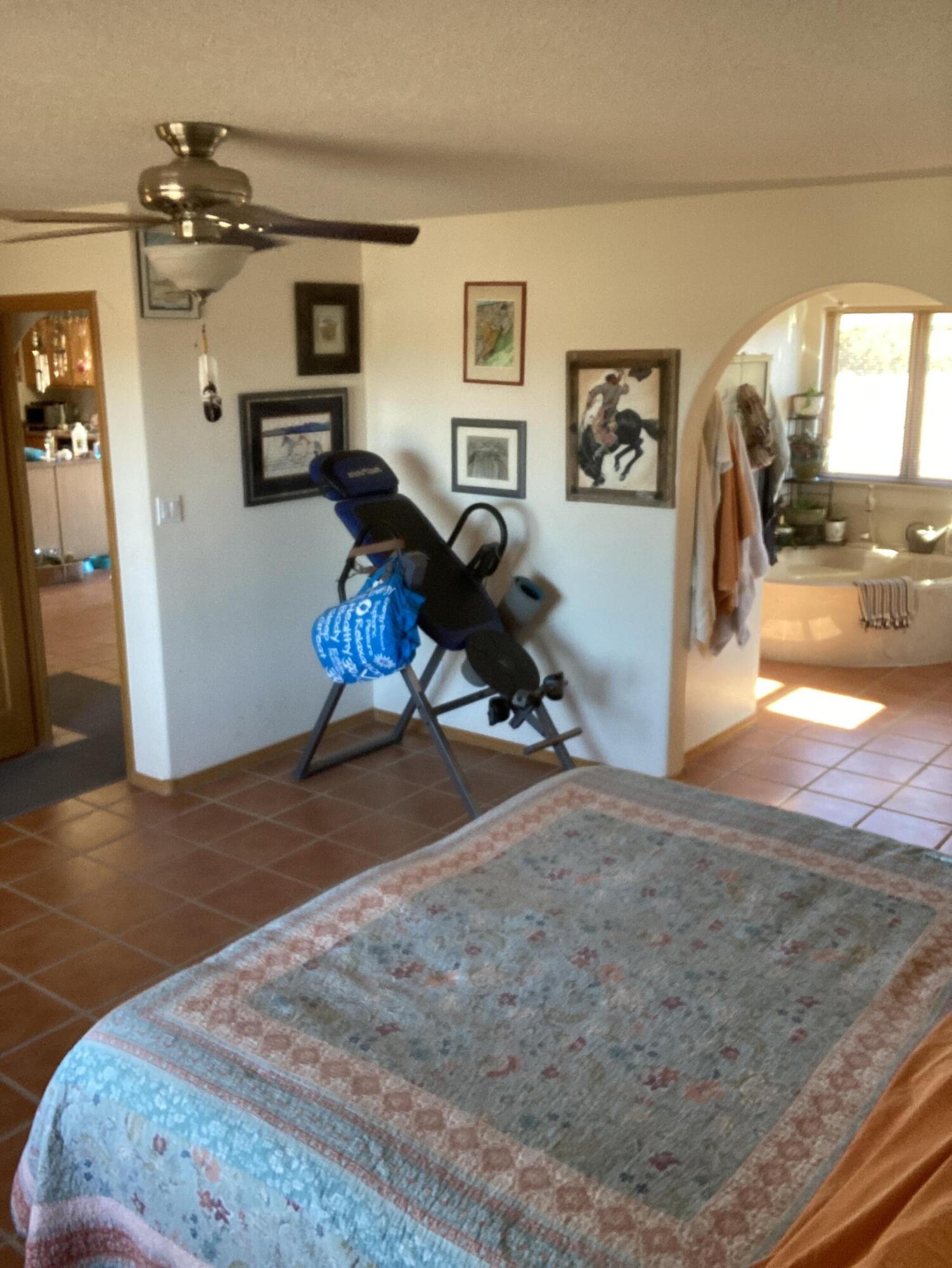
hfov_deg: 44.2
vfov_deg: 56.8
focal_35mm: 32
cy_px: 634
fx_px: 1172
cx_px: 476
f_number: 2.2
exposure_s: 1/60
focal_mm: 2.87
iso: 250
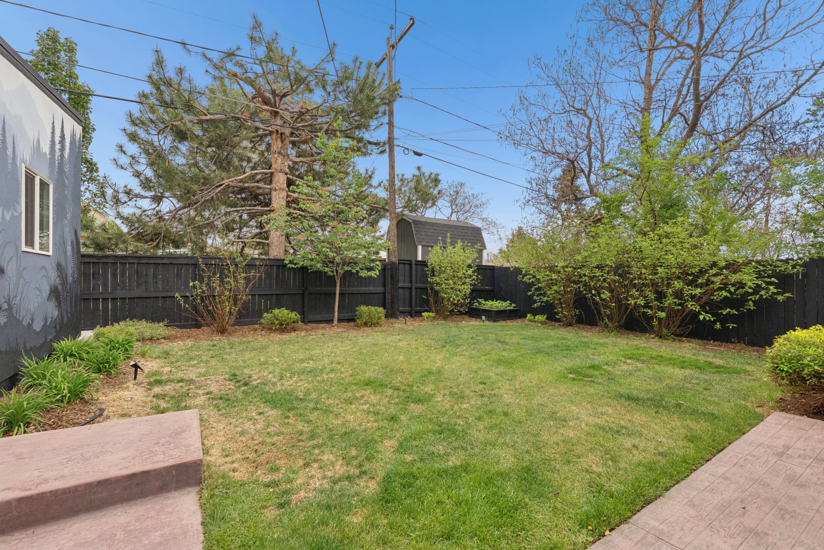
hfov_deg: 100.4
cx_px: 412
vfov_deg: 77.4
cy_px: 275
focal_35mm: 15
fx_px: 344
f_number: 9
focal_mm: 15
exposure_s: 1/250
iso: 500
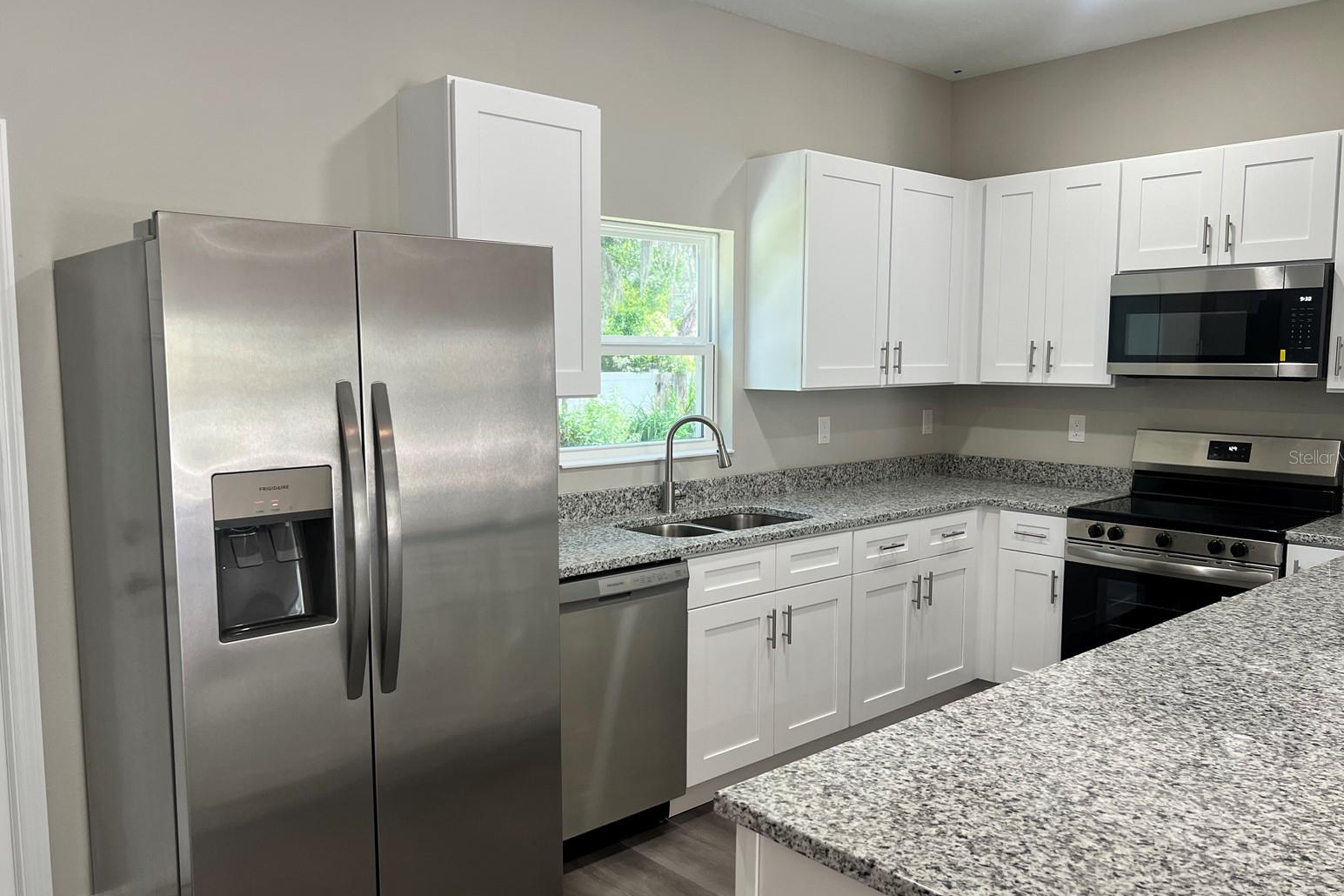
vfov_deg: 46.4
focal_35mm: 28
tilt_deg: -6.3
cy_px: 457
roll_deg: -0.1
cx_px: 675
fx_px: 1045
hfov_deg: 65.5
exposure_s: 1/120
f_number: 1.5
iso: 100
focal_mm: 5.7
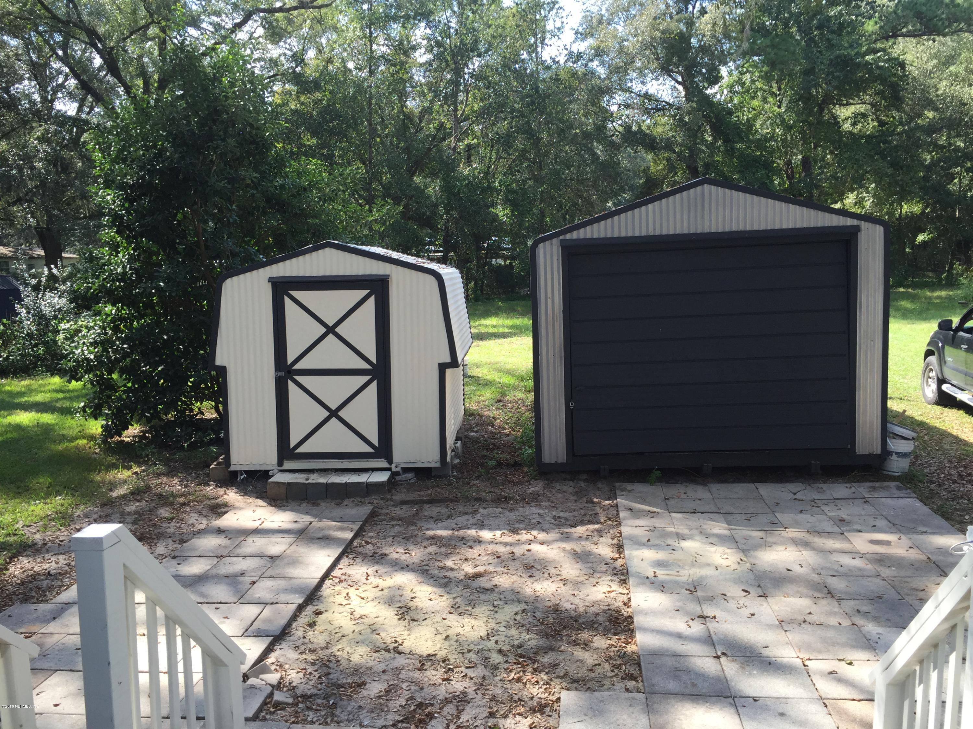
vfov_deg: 48.2
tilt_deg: -6.7
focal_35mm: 29
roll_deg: +1.6
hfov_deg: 61.7
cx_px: 486
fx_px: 815
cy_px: 364
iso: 32
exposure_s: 1/377
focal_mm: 4.15
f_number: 2.2
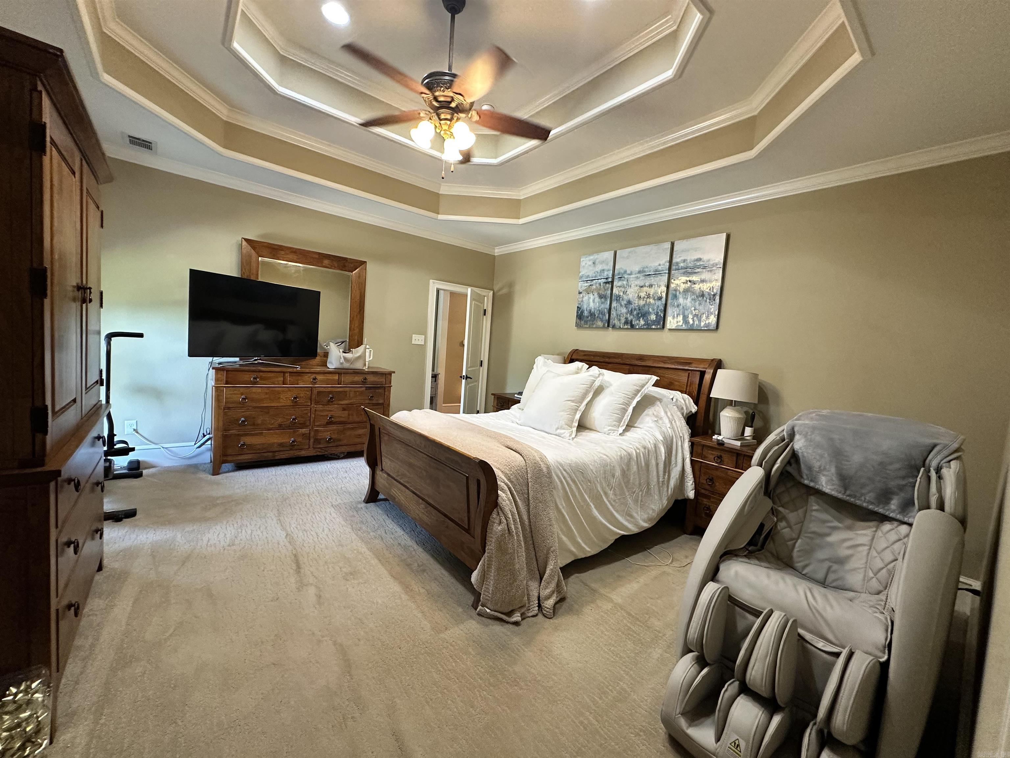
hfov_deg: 102.1
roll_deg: -4.4
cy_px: 379
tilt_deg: -5.4
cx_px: 505
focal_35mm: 14
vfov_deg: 85.7
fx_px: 408
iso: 320
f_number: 2.2
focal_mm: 2.22
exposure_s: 1/60
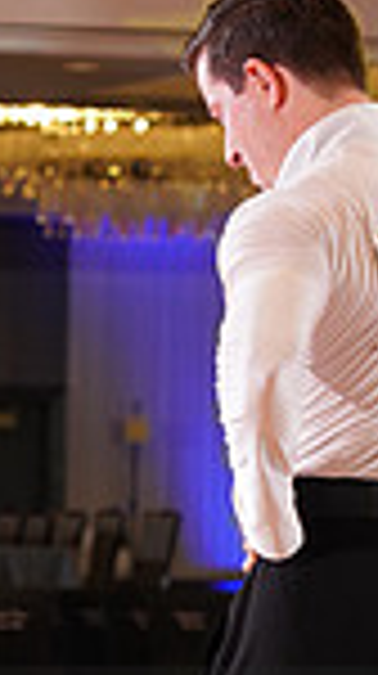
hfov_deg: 3.1
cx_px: -38
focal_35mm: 394
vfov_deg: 5.5
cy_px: 819
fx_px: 7044
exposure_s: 1/160
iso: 1600
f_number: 5
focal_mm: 97
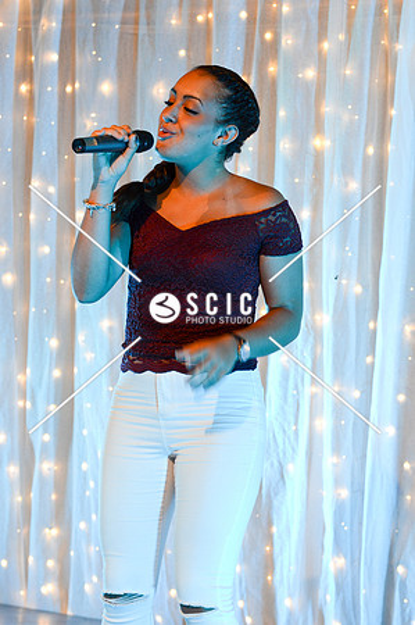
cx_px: 208
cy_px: 312
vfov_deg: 13.1
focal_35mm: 158
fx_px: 2730
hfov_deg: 8.7
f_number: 4.5
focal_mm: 105
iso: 400
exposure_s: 1/80
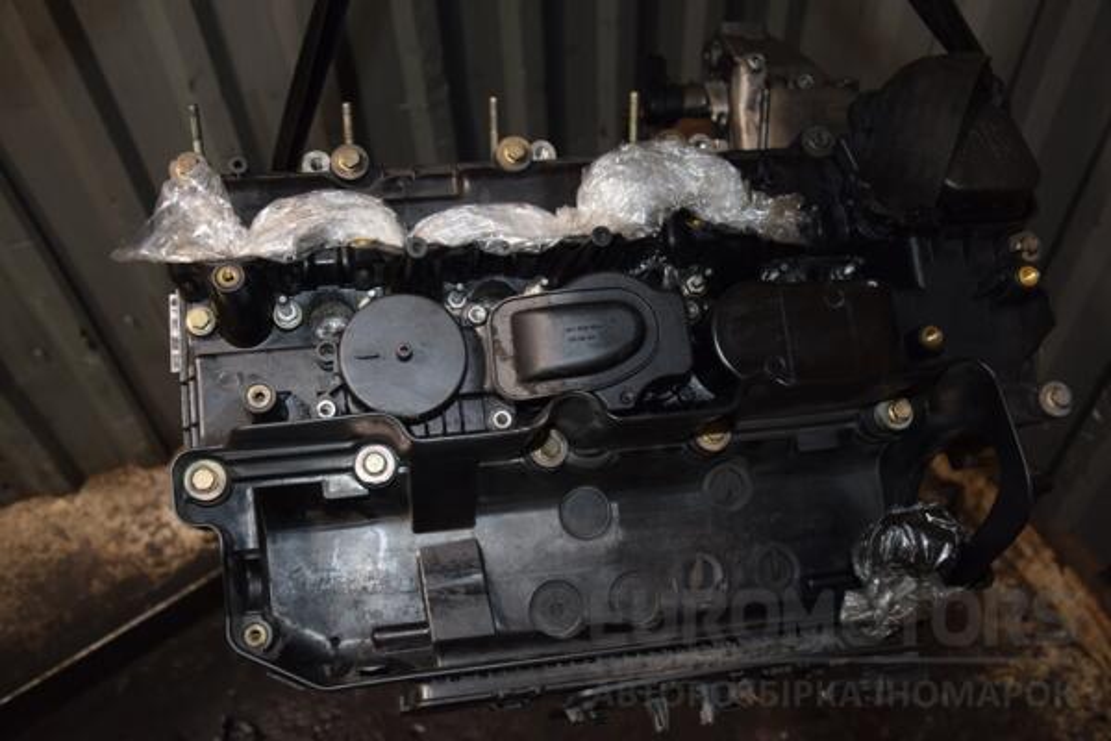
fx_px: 1111
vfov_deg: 36.9
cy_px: 370
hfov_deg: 53.1
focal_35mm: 36
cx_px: 556
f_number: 5
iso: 800
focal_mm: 24
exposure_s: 1/60
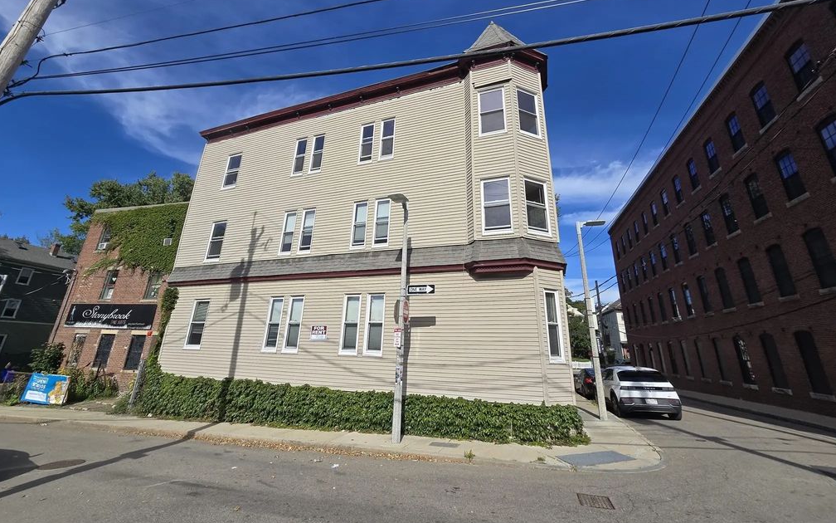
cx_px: 422
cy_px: 227
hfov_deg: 105.3
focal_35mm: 14
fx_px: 319
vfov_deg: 78.2
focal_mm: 2.2
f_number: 2.2
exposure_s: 1/2558
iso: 50
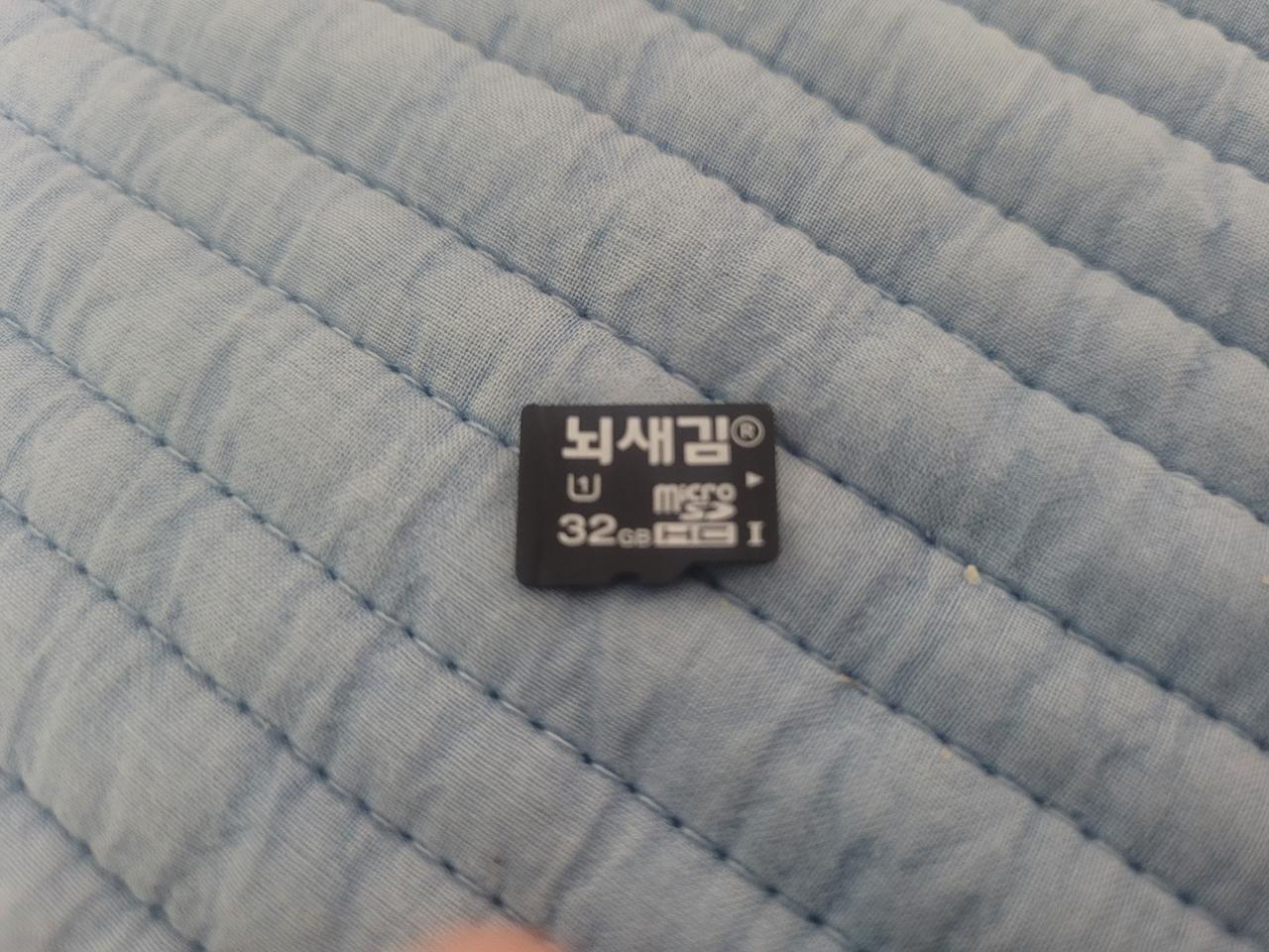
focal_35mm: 26
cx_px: 634
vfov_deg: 53.1
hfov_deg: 67.3
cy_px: 476
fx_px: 953
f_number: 1.8
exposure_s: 1/24
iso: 640
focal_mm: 5.4
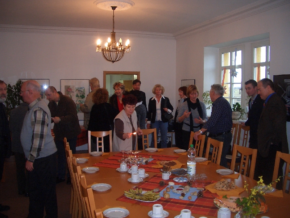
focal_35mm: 35
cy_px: 109
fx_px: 293
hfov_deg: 52.6
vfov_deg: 40.7
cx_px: 145
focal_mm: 5.8
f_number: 2.6
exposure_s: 1/40
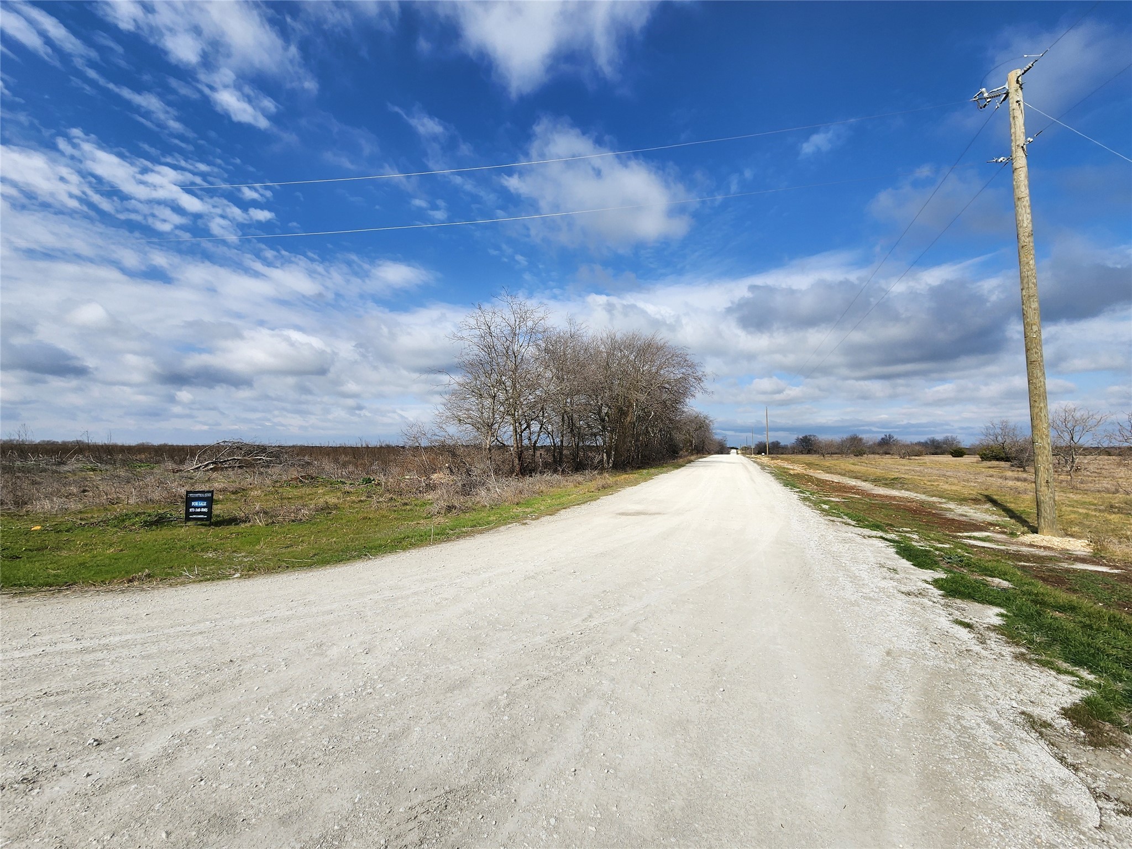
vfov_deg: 89.9
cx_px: 566
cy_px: 424
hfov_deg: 106.2
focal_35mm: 13
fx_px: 425
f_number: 2.2
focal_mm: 2.2
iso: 50
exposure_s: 1/3871
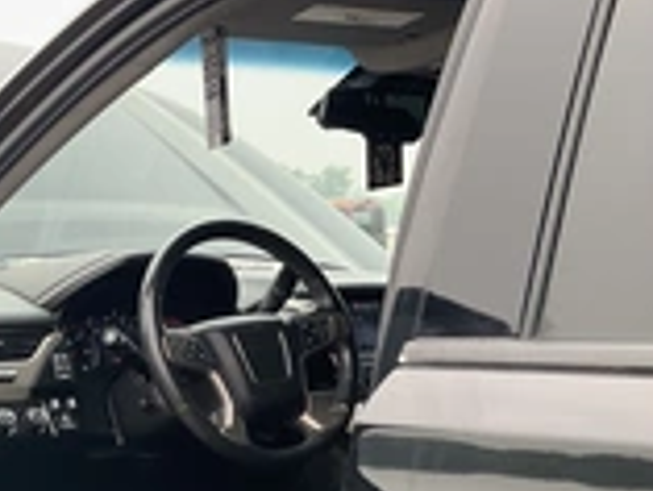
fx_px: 1397
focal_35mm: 74
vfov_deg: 19.4
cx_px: -54
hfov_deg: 24.6
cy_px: 474
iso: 25
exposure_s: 1/213
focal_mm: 3
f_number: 1.8
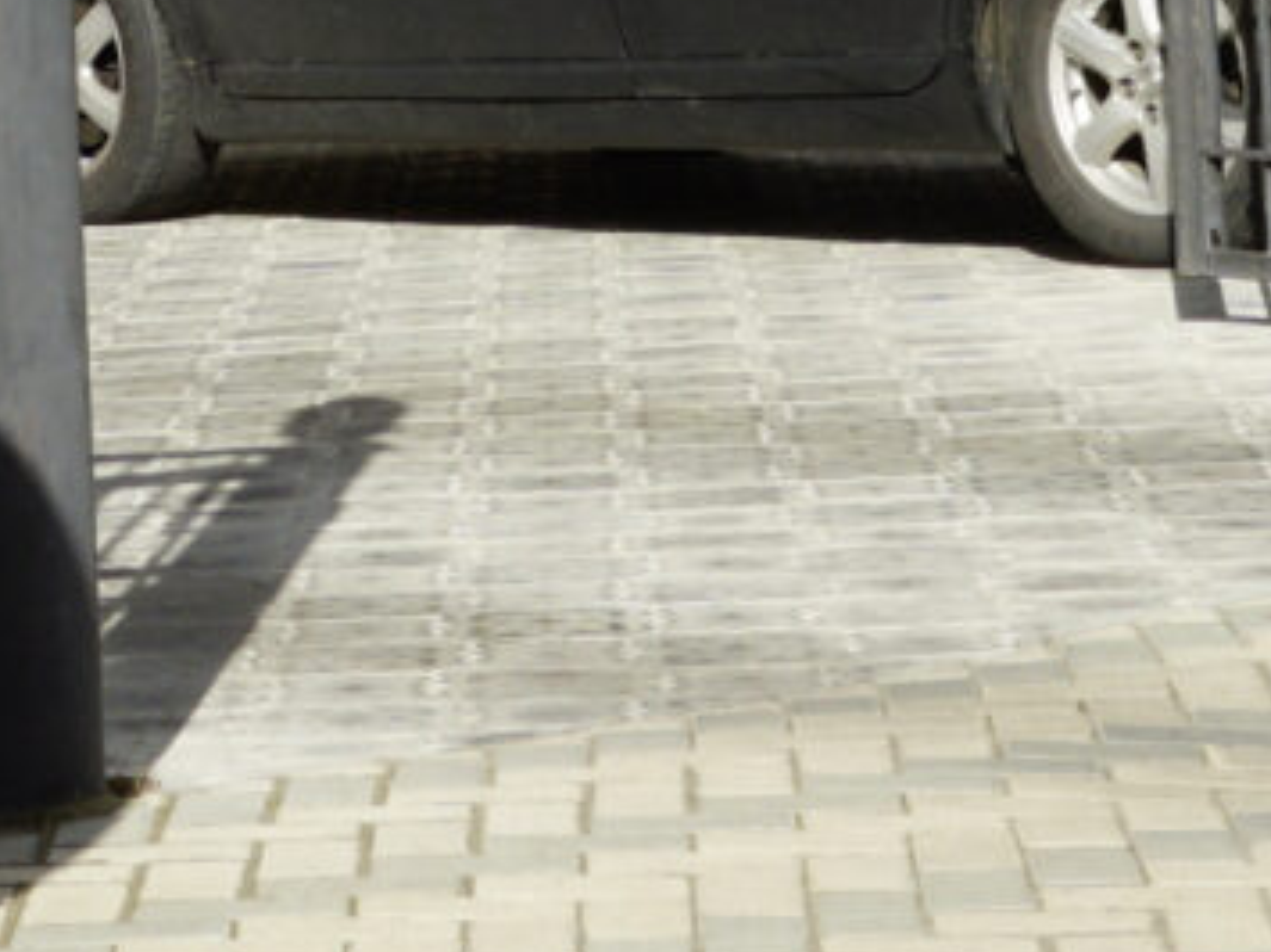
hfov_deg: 9.9
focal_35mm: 197
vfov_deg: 7.1
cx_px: -11
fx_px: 7248
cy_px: -1355
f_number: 11
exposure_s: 1/125
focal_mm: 19
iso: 100
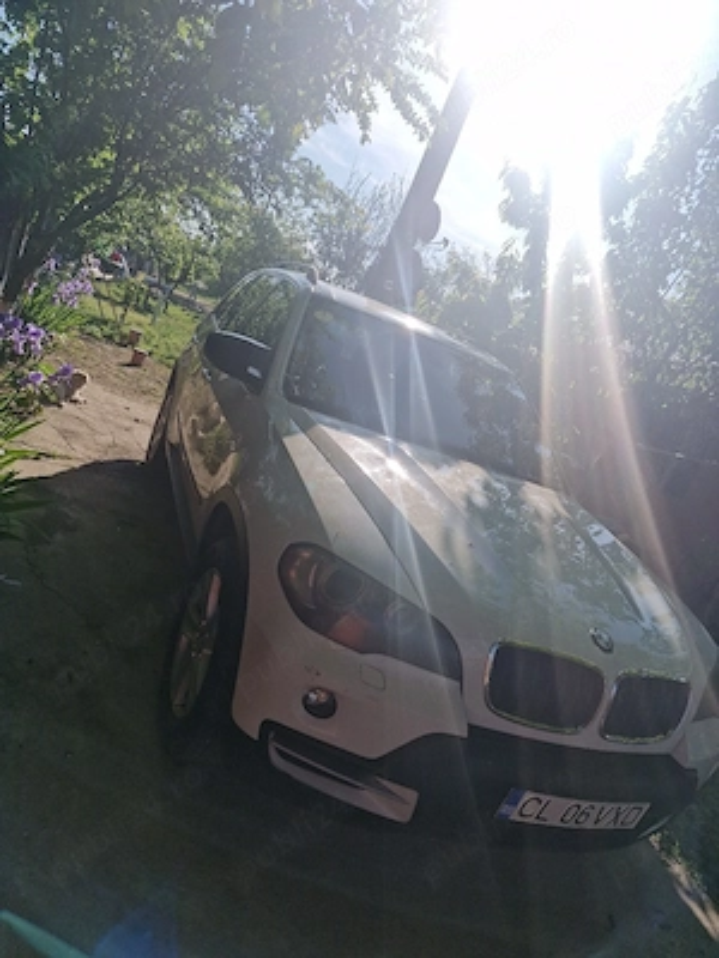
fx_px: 637
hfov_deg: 58.9
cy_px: 479
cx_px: 360
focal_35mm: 23
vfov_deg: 73.9
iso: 50
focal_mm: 5.54
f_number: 1.8
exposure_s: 1/3333
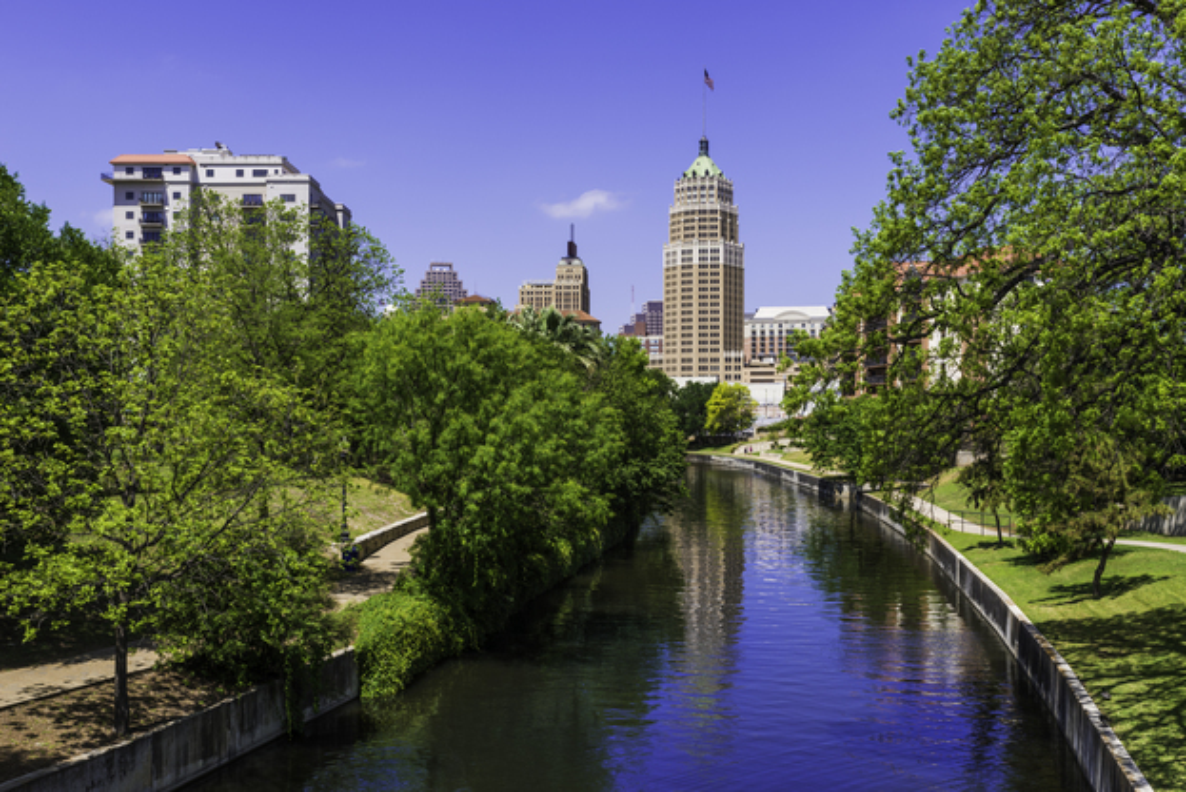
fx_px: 1186
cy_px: 396
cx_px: 593
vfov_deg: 36.9
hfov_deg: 53.1
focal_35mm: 36
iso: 100
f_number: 11
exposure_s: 1/125
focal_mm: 36
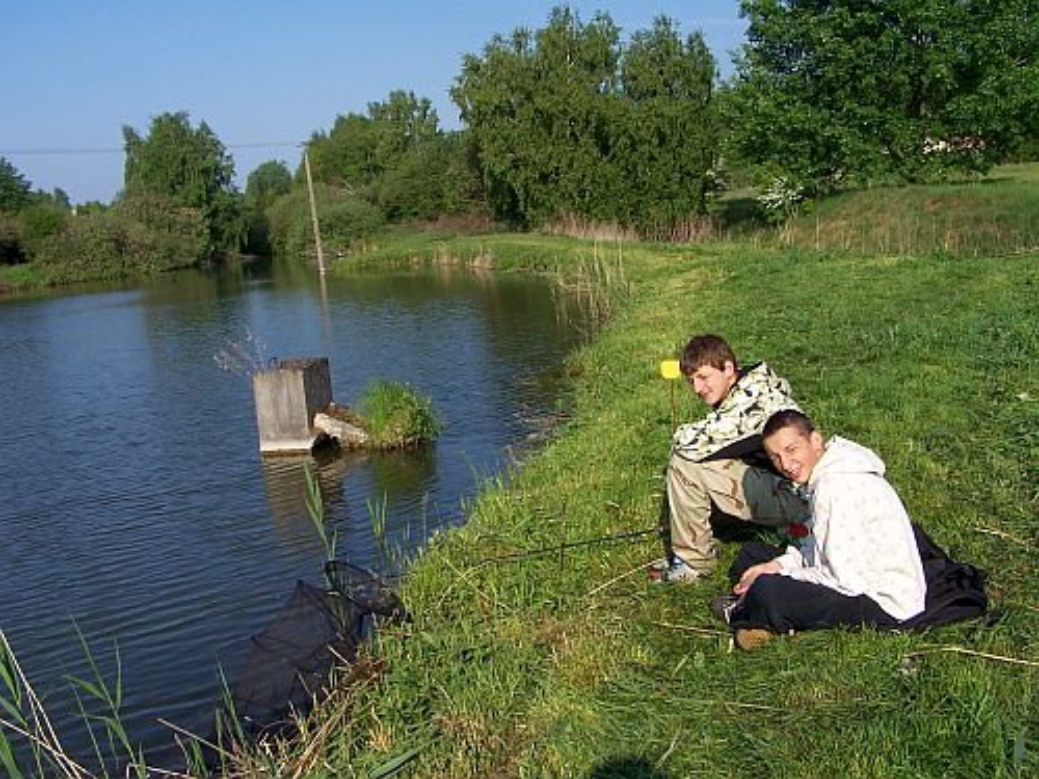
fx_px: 1141
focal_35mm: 38
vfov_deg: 37.7
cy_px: 390
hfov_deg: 49.0
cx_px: 520
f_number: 5.6
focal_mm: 6.3
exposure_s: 1/350
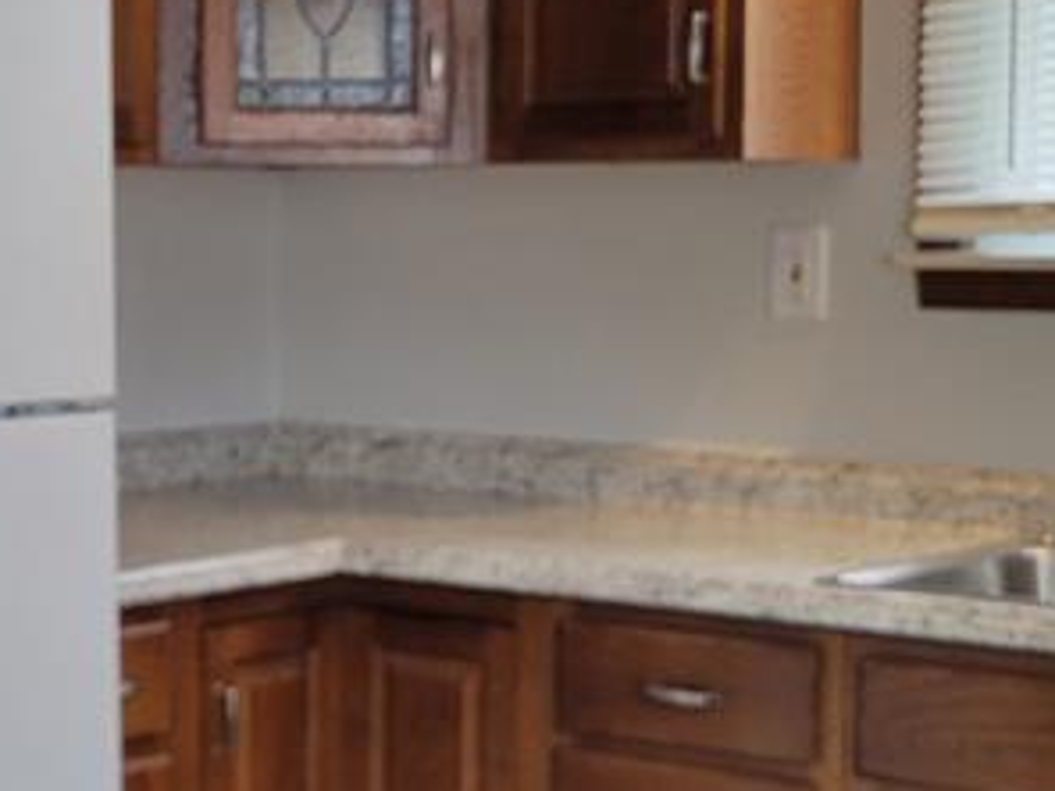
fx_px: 2743
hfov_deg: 21.3
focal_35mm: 90
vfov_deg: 16.4
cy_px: 463
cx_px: 125
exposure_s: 1/120
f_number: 1.8
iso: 160
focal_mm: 5.4
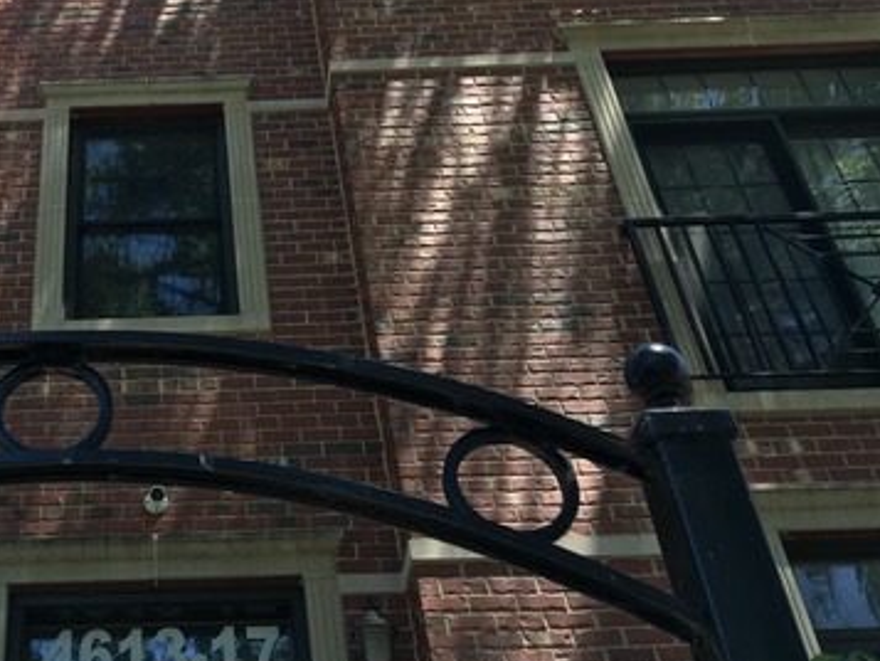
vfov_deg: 27.7
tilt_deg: +43.8
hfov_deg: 35.3
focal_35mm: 52
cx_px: 138
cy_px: 185
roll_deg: -0.1
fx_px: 1322
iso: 25
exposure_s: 1/300
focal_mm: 4.15
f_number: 2.2
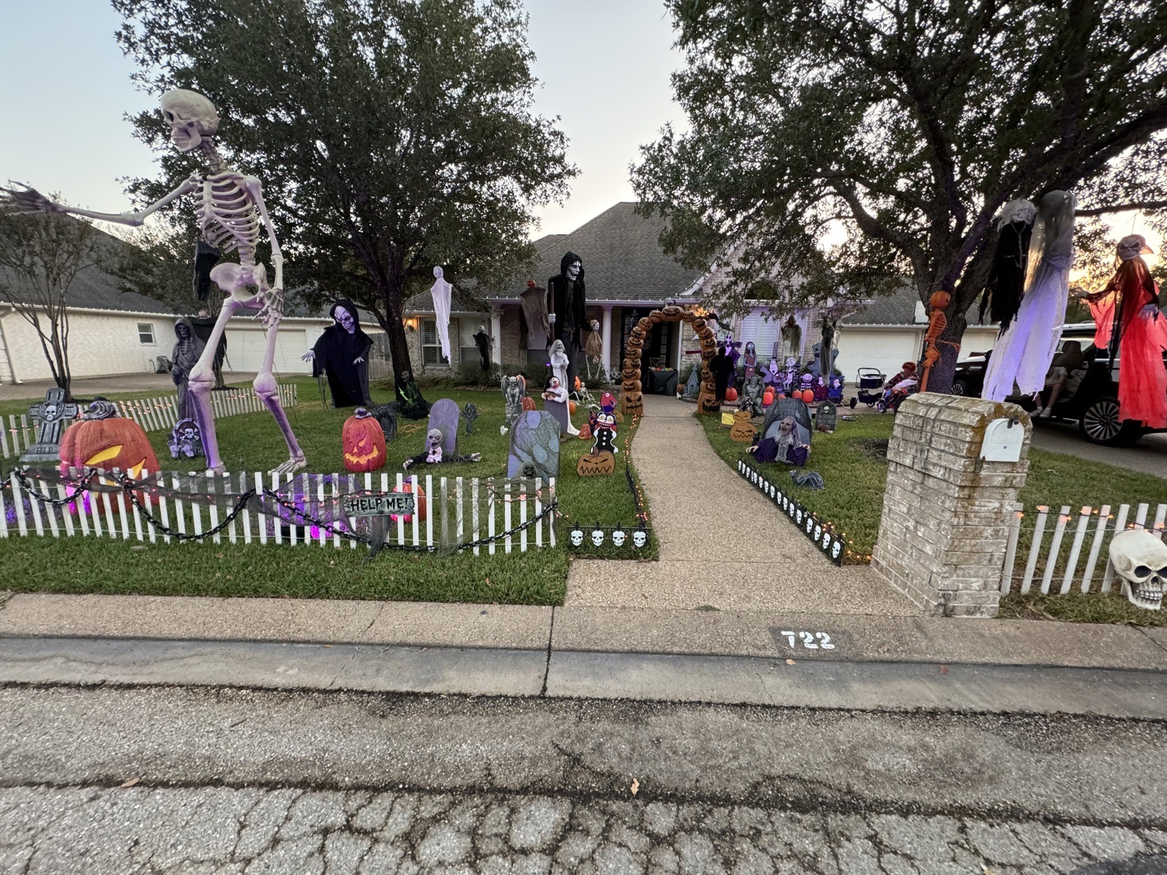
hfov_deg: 102.1
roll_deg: -1.7
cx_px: 584
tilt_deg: -12.2
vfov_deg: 85.7
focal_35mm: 14
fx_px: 472
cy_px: 438
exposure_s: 1/120
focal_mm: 2.22
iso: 320
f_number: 2.2
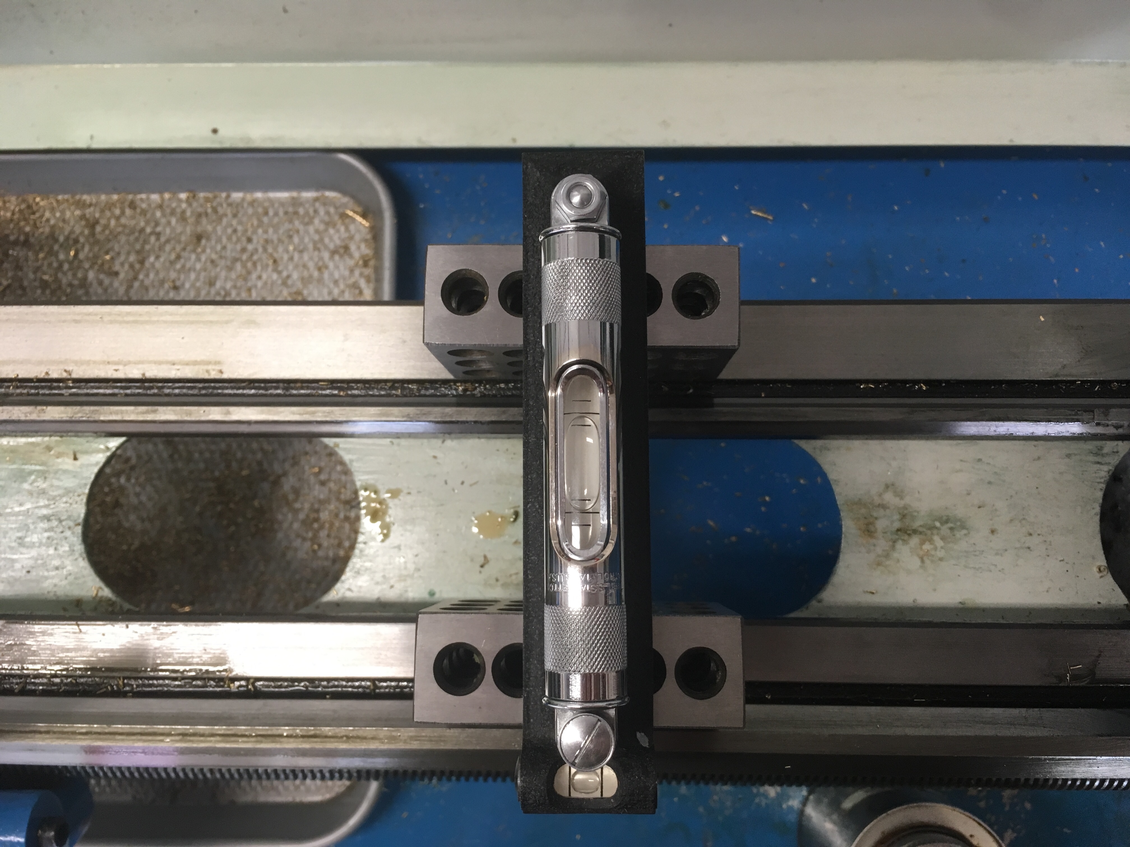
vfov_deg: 48.2
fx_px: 947
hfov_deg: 61.7
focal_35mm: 29
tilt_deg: -82.7
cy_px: 424
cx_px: 565
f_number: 2.2
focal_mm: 4.15
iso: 40
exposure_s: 1/30
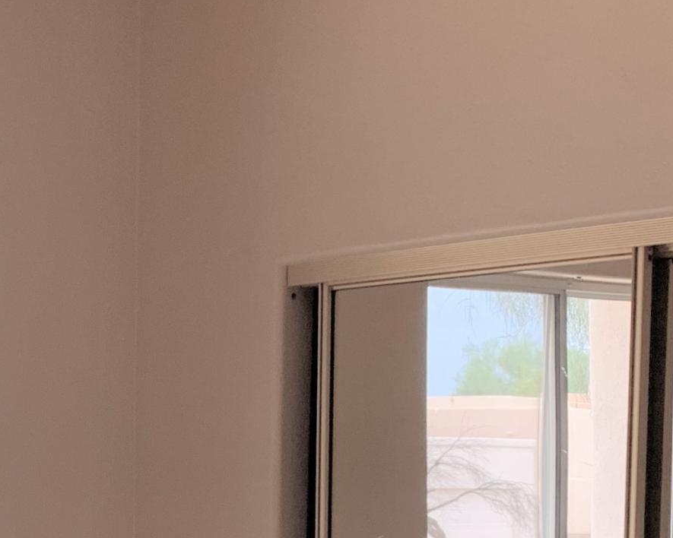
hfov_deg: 21.2
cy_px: 614
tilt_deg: -3.4
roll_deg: -2.4
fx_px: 1713
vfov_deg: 17.2
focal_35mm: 86
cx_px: -53
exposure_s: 1/121
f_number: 1.8
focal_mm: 4.25
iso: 40
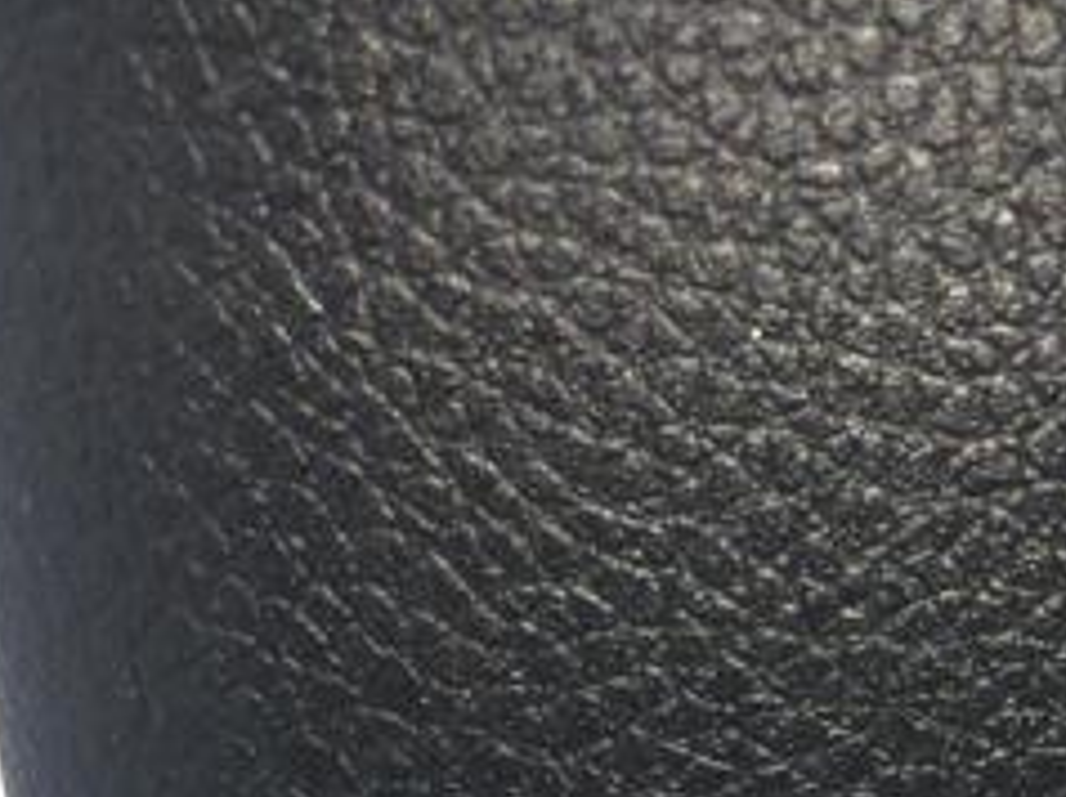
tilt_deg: -38.7
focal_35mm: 78
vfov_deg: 17.6
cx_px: 936
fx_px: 2400
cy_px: 1057
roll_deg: -10.6
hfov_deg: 24.4
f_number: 2.2
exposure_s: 1/279
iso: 25
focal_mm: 4.15
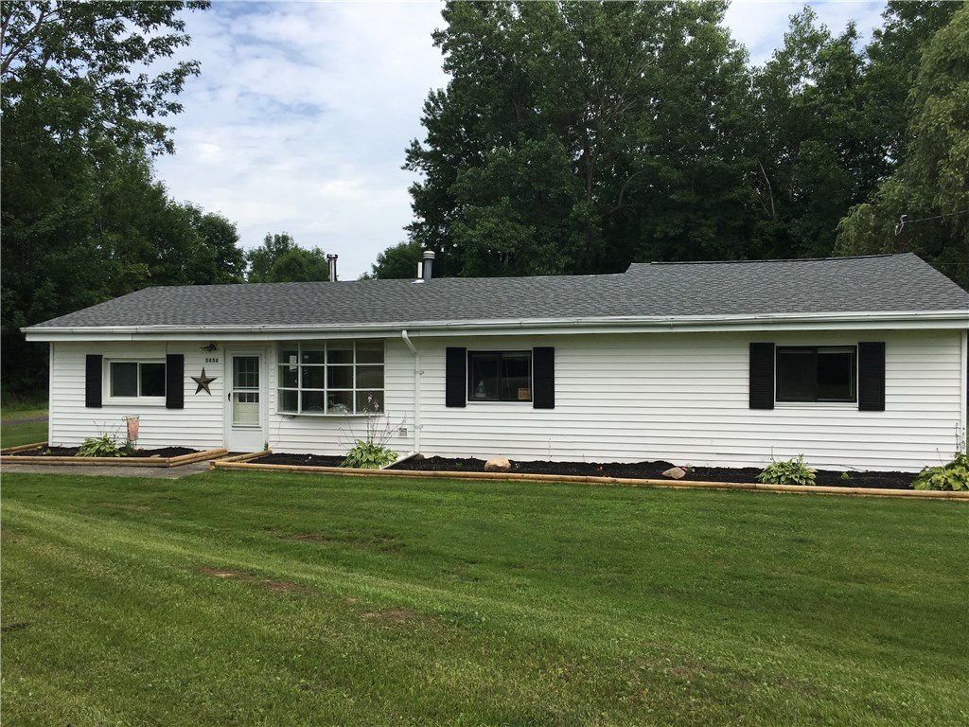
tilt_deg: -0.4
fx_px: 812
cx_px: 484
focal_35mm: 29
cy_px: 364
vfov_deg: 48.2
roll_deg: -0.3
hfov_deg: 61.7
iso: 25
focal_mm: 4.15
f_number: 2.2
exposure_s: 1/1241
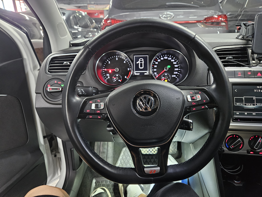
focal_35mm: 23
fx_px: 174
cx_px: 131
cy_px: 98
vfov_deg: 58.9
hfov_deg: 73.9
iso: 800
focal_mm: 5.4
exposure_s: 1/24
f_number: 1.8
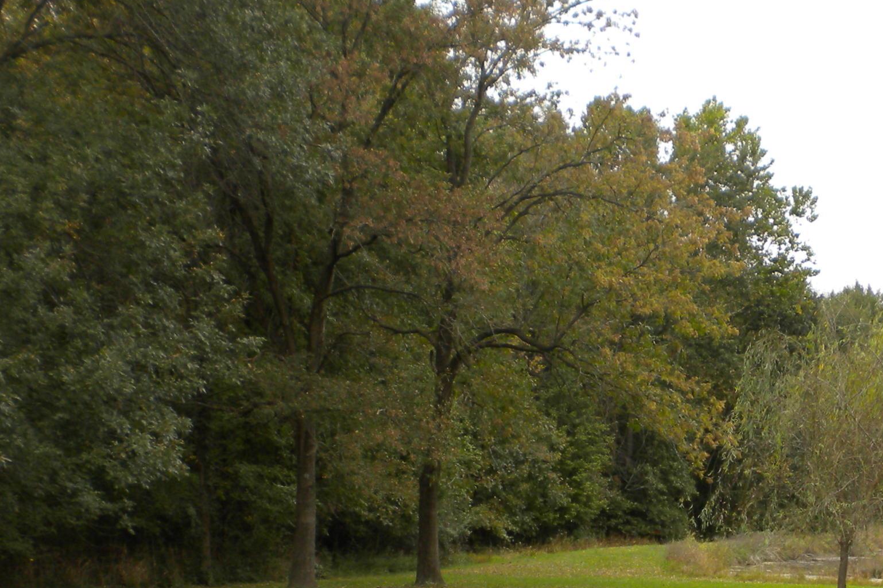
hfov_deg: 28.1
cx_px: 650
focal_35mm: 71
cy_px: 587
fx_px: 1741
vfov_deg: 18.7
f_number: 4.6
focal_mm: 6.3
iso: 100
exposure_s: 1/124
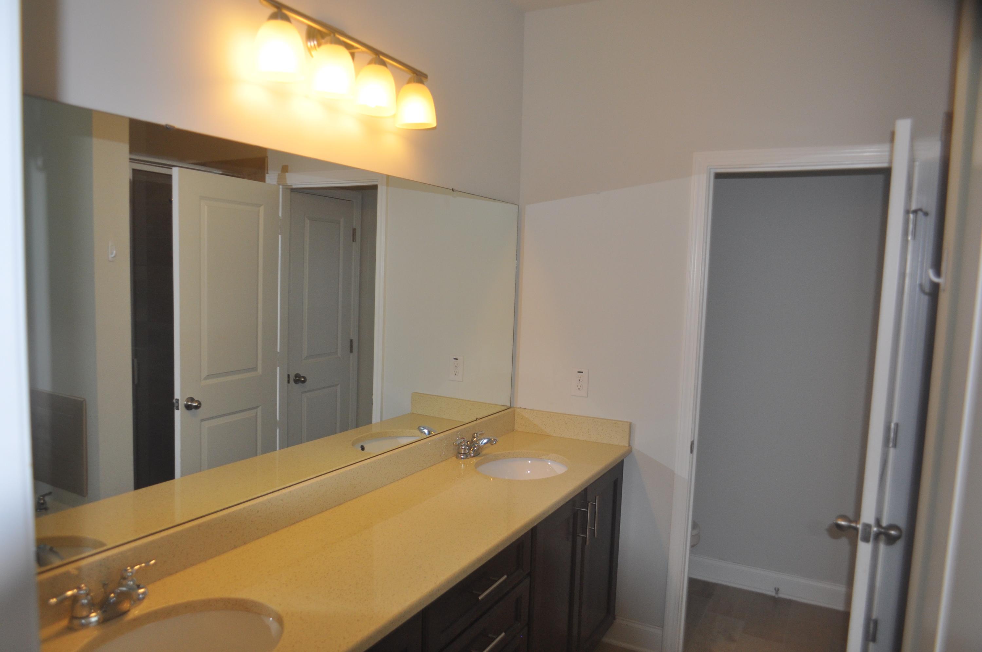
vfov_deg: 36.8
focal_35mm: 36
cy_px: 326
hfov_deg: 53.2
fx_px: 981
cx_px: 491
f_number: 4
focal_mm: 24
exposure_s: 1/125
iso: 500
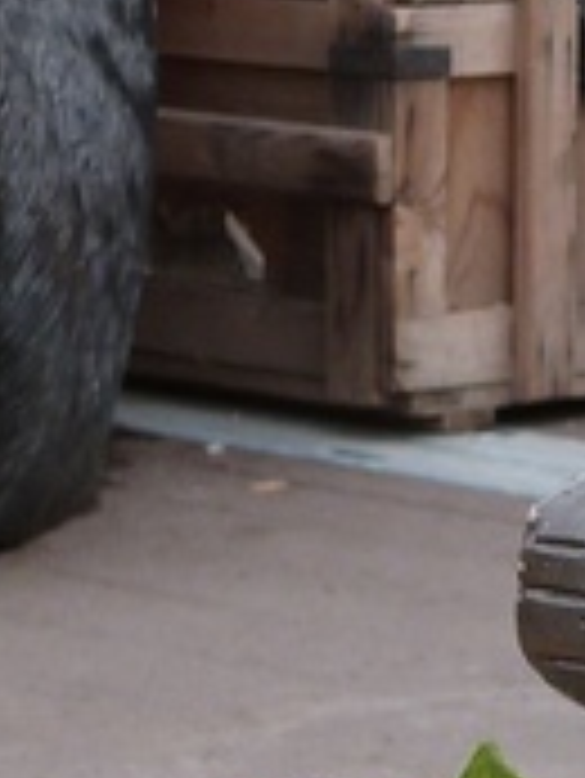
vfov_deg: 7.2
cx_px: 81
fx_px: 6099
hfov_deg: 5.5
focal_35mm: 271
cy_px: -495
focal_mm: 8.5
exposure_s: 1/200
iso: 100
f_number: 4
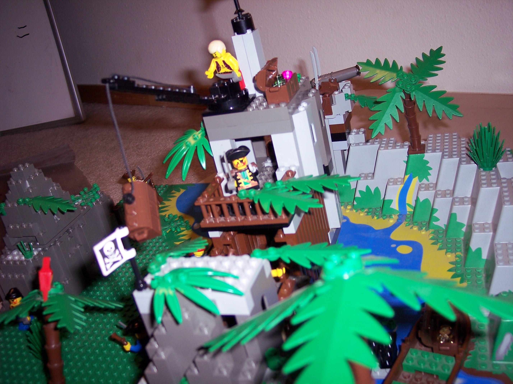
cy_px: 192
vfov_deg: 36.8
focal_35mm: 39
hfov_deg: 47.9
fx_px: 578
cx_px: 256
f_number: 2.8
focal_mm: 8
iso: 100
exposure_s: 1/60
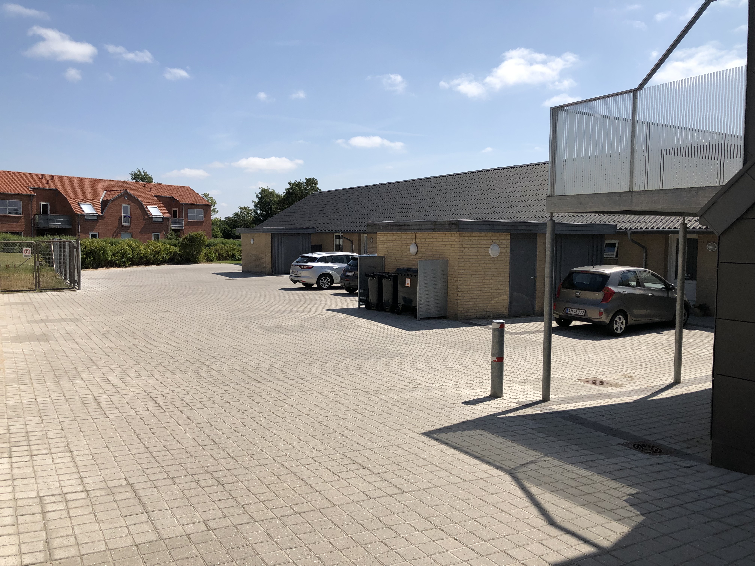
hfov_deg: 63.4
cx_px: 378
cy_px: 283
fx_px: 611
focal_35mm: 28
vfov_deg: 49.7
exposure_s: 1/3472
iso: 20
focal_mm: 3.99
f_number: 1.8
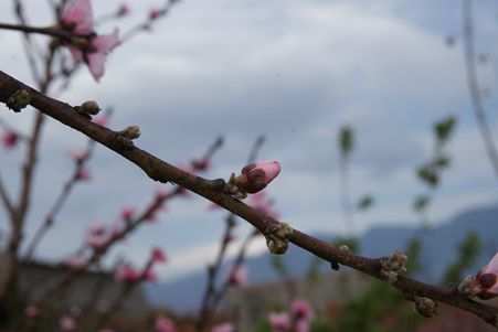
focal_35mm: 70
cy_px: 166
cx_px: 249
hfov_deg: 28.8
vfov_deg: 19.5
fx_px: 969
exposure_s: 1/750
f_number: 13
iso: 800
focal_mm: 70
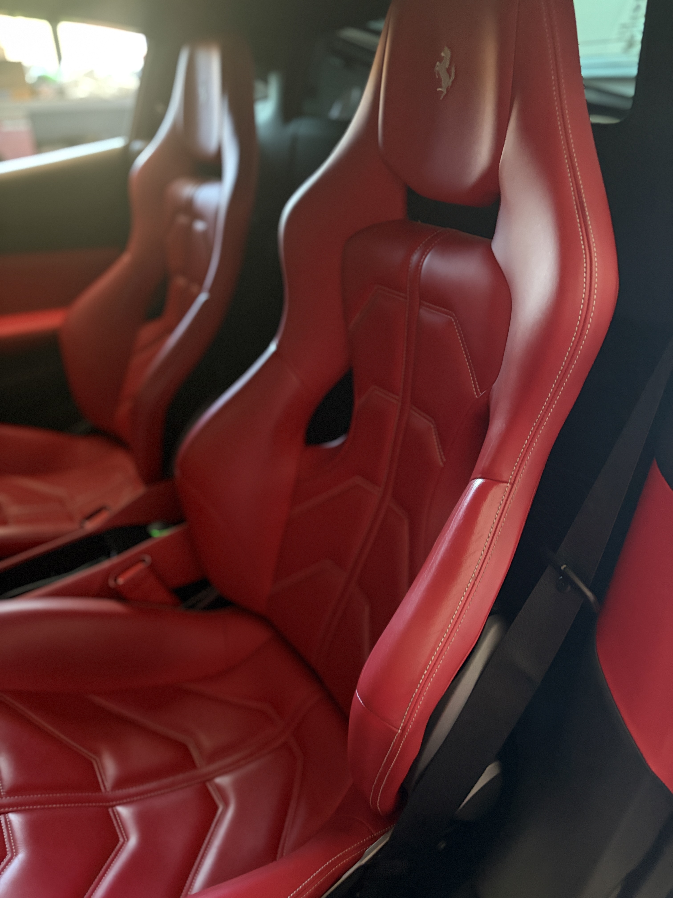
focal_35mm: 26
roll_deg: +2.9
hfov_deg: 53.1
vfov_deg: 67.3
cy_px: 449
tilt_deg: -28.2
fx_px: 674
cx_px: 336
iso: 1000
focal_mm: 5.96
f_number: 1.6
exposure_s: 1/24
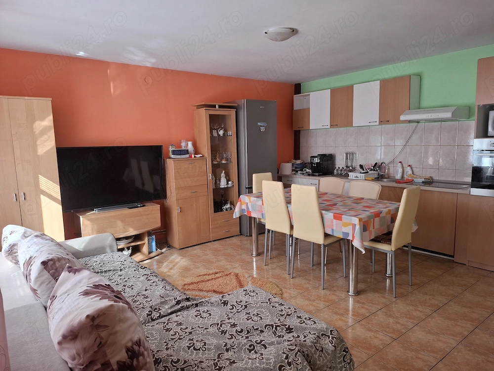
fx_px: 328
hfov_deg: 73.9
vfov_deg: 58.9
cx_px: 247
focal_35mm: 23
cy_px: 186
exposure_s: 1/100
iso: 80
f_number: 1.8
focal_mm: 5.54
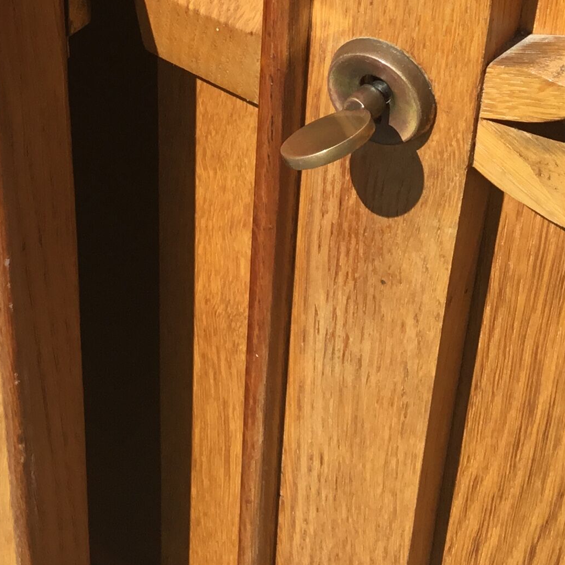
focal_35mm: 87
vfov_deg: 19.3
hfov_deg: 19.8
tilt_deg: -36.8
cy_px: -13
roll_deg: -1.4
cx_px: 153
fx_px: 1607
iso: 25
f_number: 2.4
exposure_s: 1/994
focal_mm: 3.3
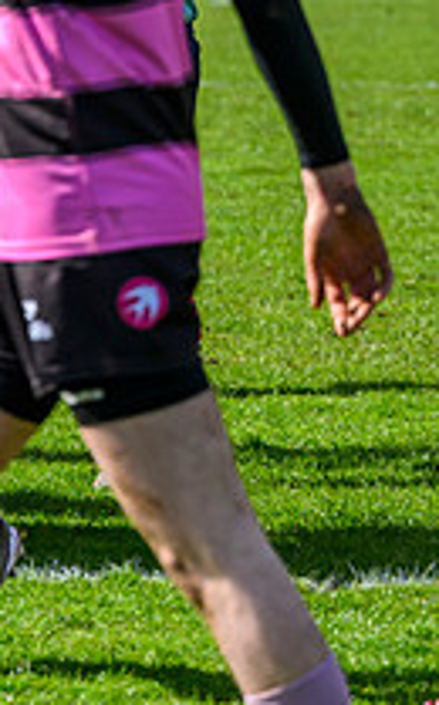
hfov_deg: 4.1
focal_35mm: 314
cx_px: -519
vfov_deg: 6.7
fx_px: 6032
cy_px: 120
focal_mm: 88
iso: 640
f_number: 3.5
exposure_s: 1/3200
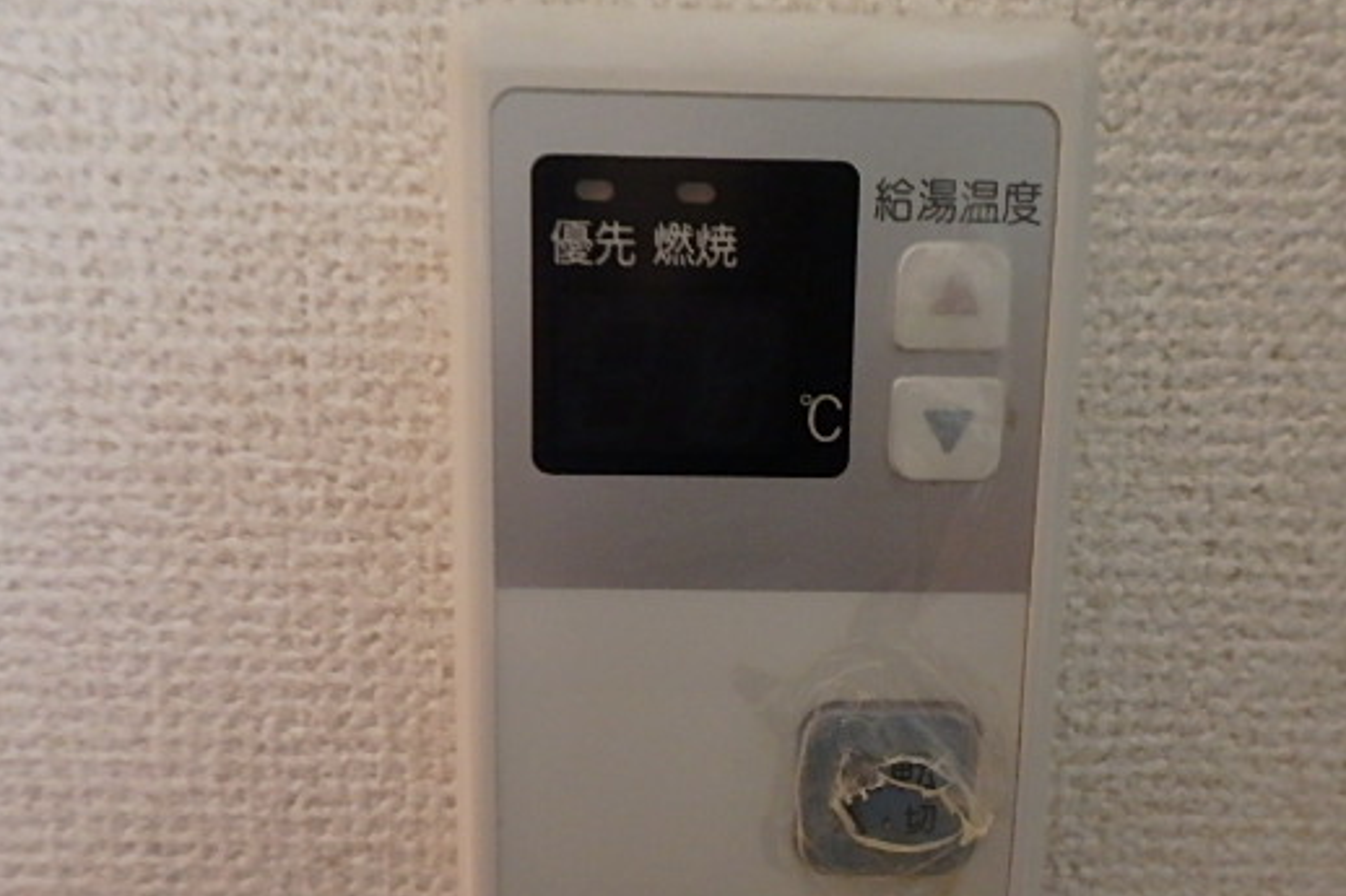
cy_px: 545
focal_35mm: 27
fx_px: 1009
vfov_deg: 47.6
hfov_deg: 67.4
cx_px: 686
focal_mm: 3.7
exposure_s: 1/20
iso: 800
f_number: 3.5
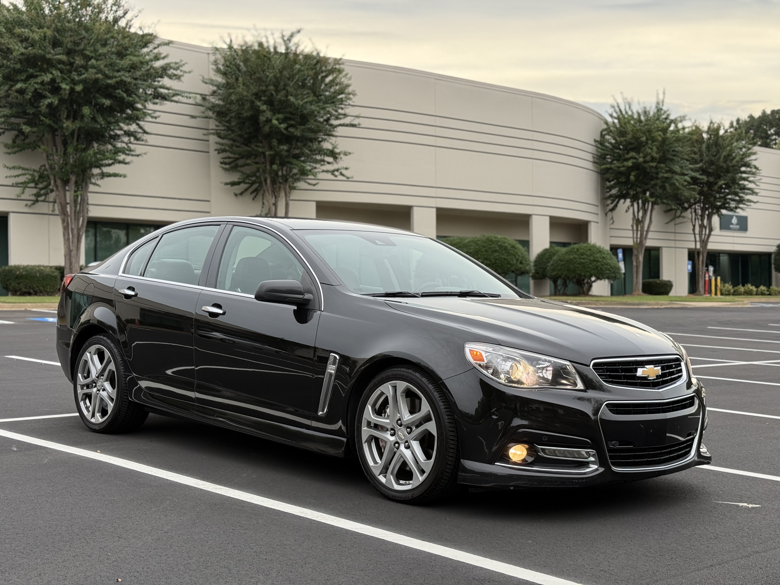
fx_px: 1082
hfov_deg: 39.7
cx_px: 390
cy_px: 292
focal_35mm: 48
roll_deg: +0.3
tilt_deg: +0.7
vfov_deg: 30.3
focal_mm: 6.76
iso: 50
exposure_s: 1/128
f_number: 1.78
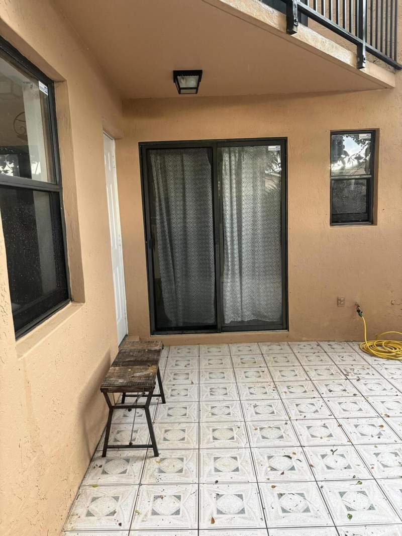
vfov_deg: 67.3
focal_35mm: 26
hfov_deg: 53.1
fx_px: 402
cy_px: 268
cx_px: 201
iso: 250
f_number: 1.6
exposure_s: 1/60
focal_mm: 5.96
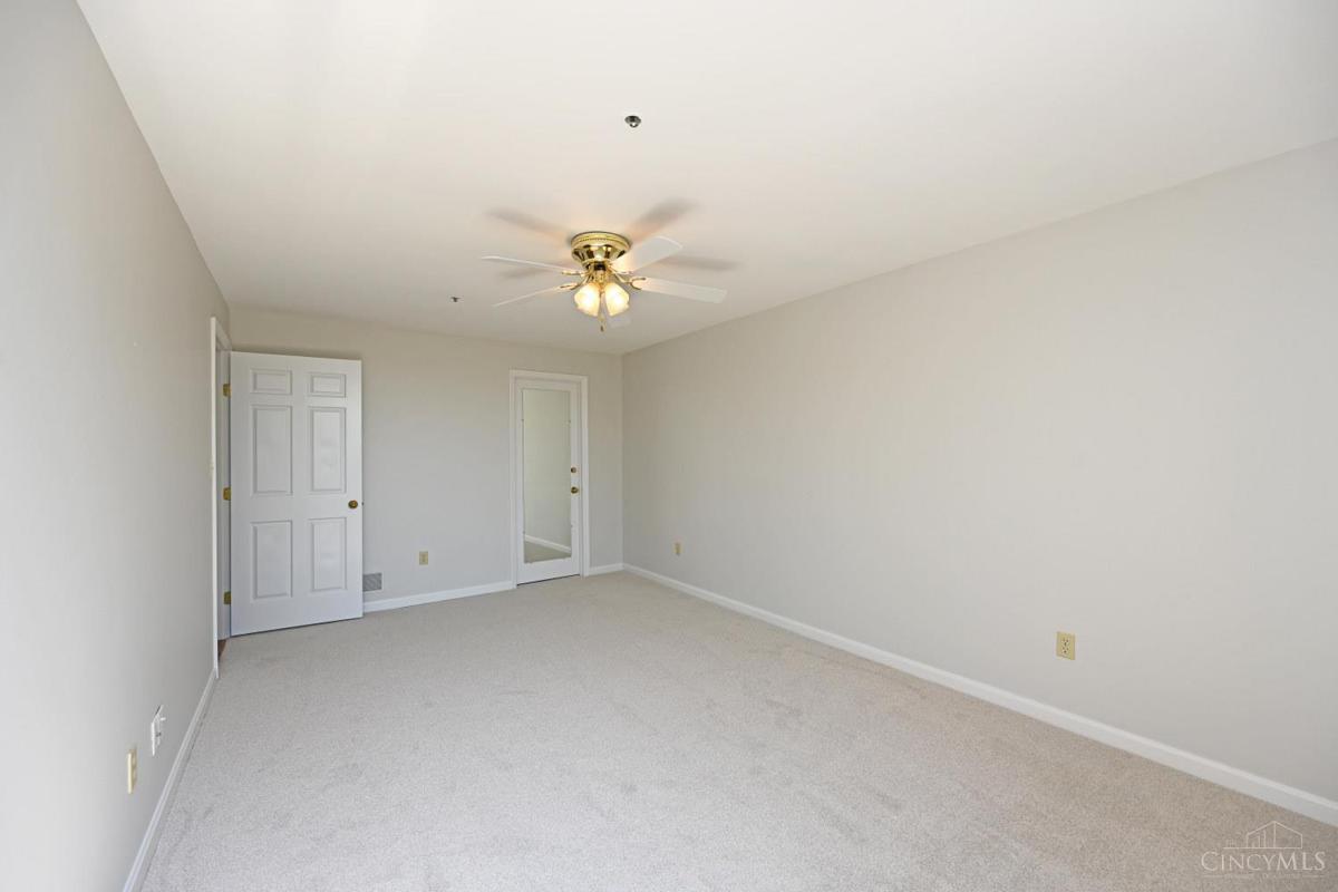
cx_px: 669
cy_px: 446
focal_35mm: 14
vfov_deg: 81.2
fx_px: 520
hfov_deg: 104.3
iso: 200
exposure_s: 1/125
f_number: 5.6
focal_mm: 14
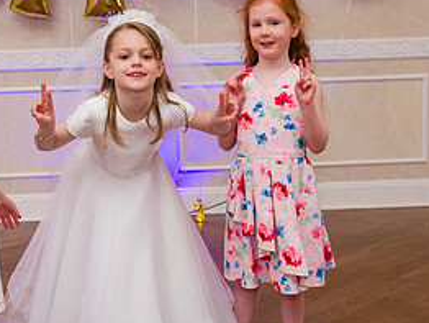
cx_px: 164
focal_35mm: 68
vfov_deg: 21.6
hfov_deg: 28.4
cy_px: 159
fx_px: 844
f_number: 5
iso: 1250
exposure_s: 1/200
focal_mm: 32
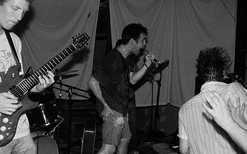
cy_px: 72
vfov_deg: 35.4
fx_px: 242
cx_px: 127
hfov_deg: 54.0
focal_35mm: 36
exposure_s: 1/30
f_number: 2.8
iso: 1600
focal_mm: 20
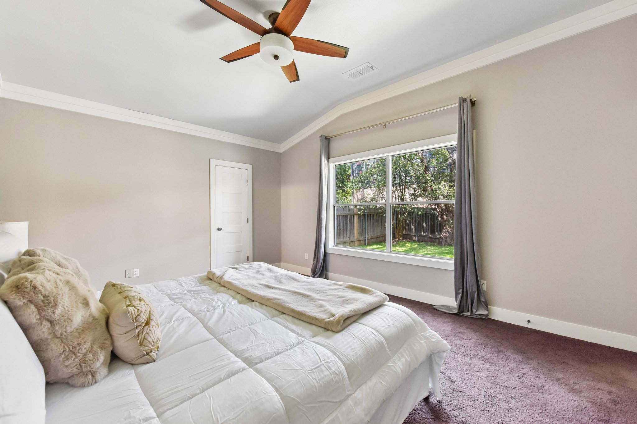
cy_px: 212
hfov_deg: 104.3
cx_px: 318
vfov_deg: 81.2
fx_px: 248
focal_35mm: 14
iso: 900
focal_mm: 14
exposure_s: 1/15
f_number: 8
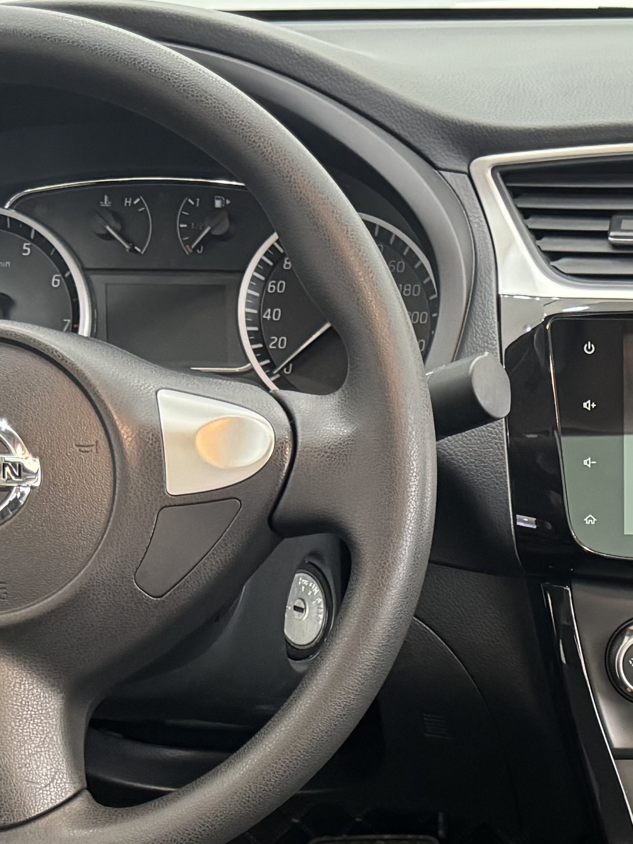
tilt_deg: -30.4
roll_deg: -0.9
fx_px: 1999
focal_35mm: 82
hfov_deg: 17.2
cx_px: 768
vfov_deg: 22.7
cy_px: 894
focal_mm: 6.86
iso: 640
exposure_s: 1/50
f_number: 1.78
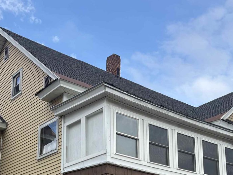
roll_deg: +0.4
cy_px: 190
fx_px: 404
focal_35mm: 60
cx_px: 127
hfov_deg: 32.2
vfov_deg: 23.0
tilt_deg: +13.3
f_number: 1.6
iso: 50
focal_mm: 5.96
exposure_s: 1/1239
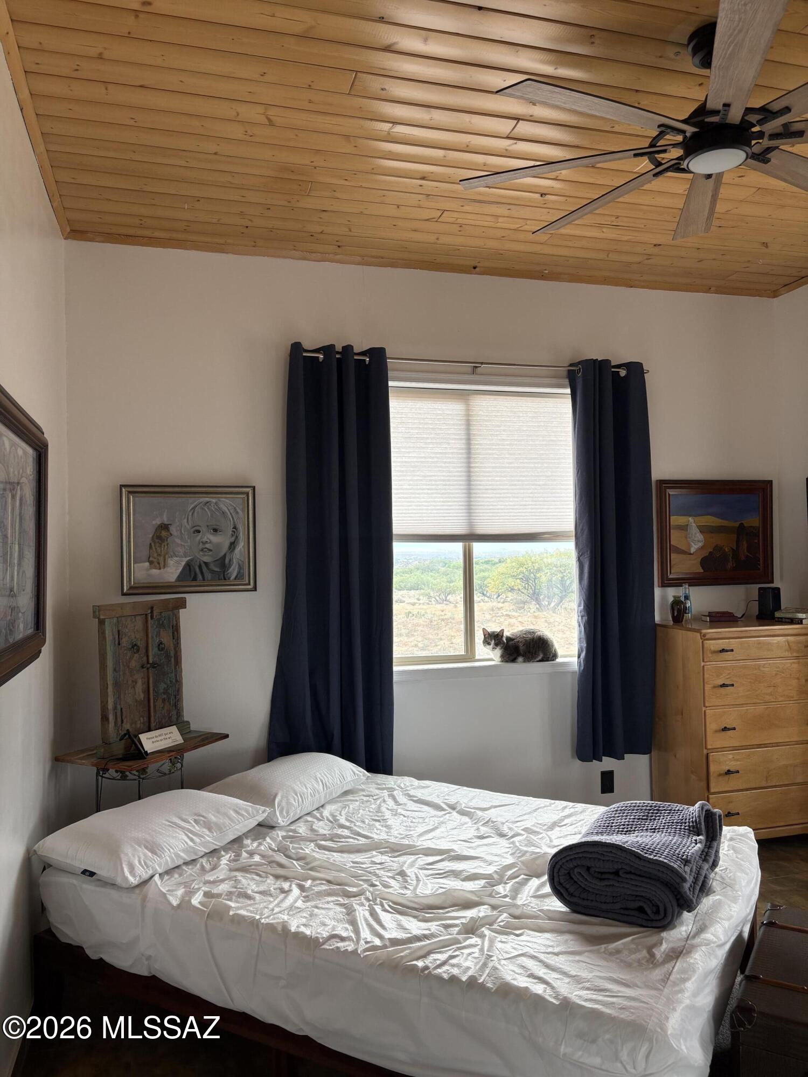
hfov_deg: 53.1
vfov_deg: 67.3
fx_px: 809
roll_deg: +0.8
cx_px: 404
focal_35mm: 26
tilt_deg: +1.4
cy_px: 538
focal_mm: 5.96
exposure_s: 1/233
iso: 100
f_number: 1.6
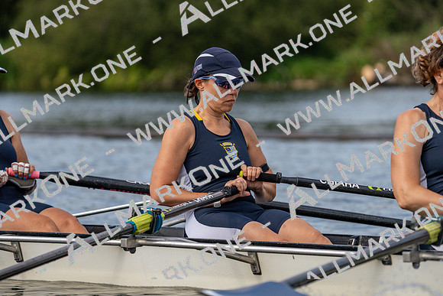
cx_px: 222
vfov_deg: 4.8
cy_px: 148
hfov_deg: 7.3
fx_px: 3495
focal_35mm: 284
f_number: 5.6
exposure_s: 1/1600
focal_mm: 284
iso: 400
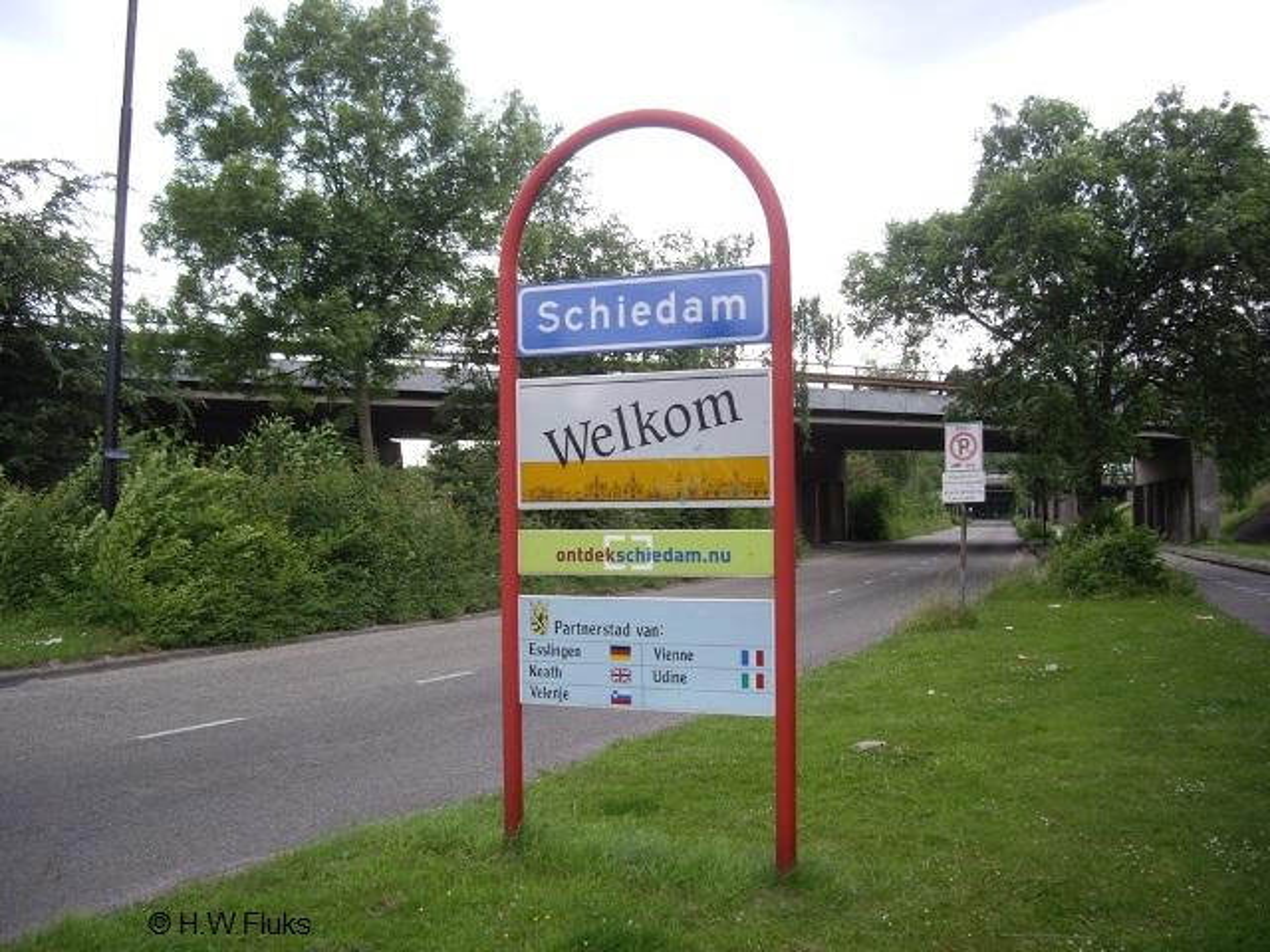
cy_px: 476
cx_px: 635
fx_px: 1394
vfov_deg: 37.7
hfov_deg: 49.0
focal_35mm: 38
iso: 100
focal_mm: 7.9
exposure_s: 1/80
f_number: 2.8
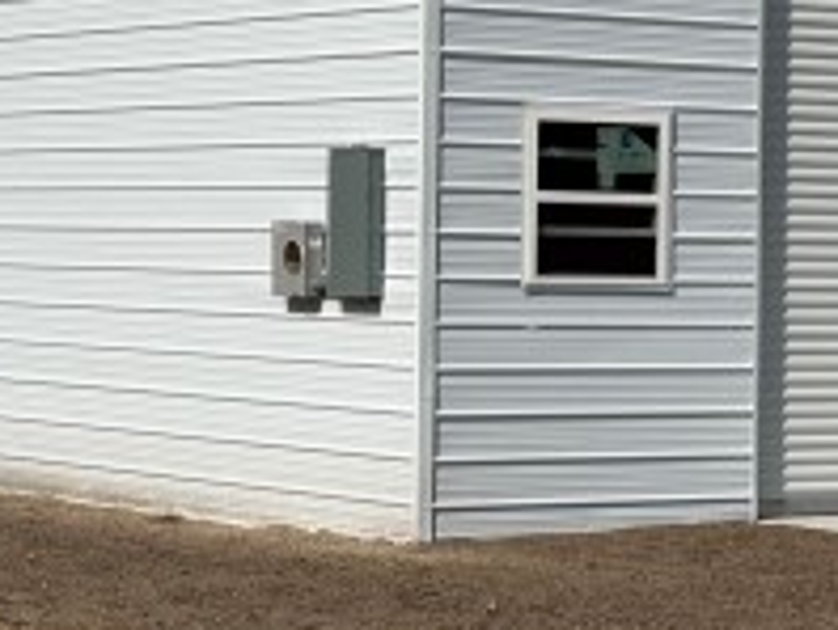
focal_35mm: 155
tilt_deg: +2.3
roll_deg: -1.3
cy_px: 85
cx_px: 419
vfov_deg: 9.6
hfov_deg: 12.7
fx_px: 3757
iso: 50
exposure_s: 1/11364
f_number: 1.78
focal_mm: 6.76
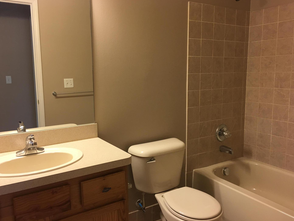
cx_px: 145
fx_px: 255
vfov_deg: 46.8
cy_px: 108
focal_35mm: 30
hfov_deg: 60.0
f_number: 2.2
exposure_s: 1/15
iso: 32
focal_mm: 4.15
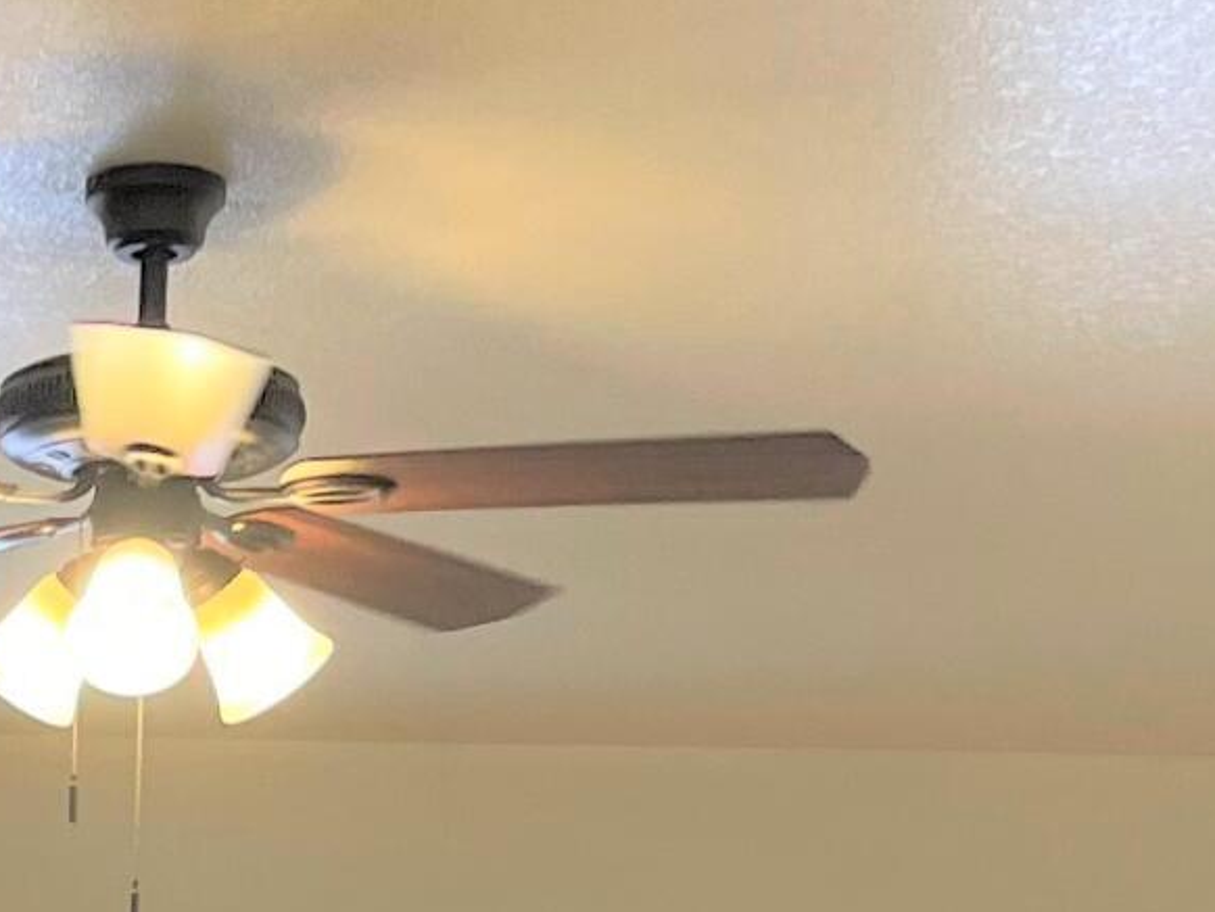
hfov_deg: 14.1
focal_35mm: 134
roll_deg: -1.6
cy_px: 1634
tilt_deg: -0.8
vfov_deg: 10.4
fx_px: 4705
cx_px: -370
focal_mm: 5.1
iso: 64
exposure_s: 1/60
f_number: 1.6
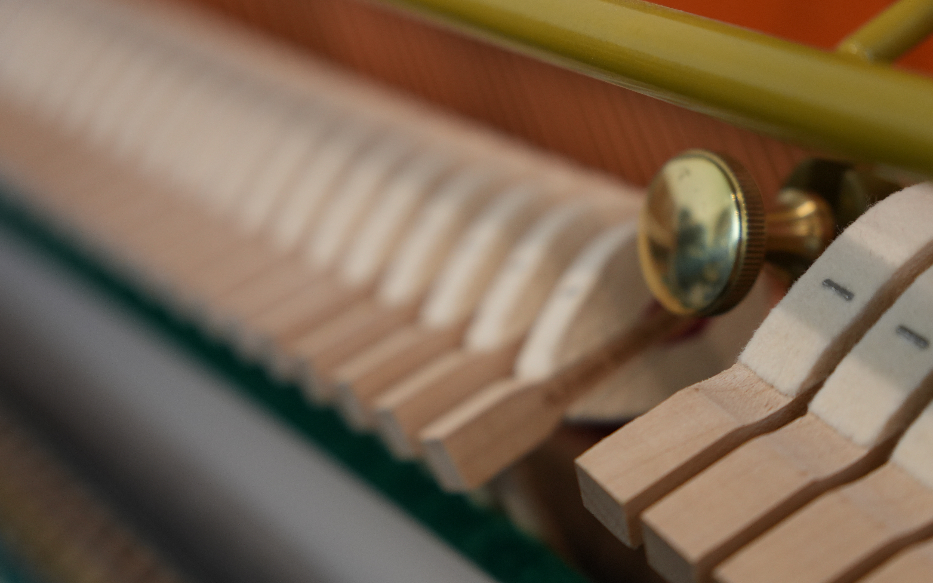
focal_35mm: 77
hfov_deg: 26.8
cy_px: 319
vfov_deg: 16.9
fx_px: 1958
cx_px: 472
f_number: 3.2
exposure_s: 1/80
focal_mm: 48
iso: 800
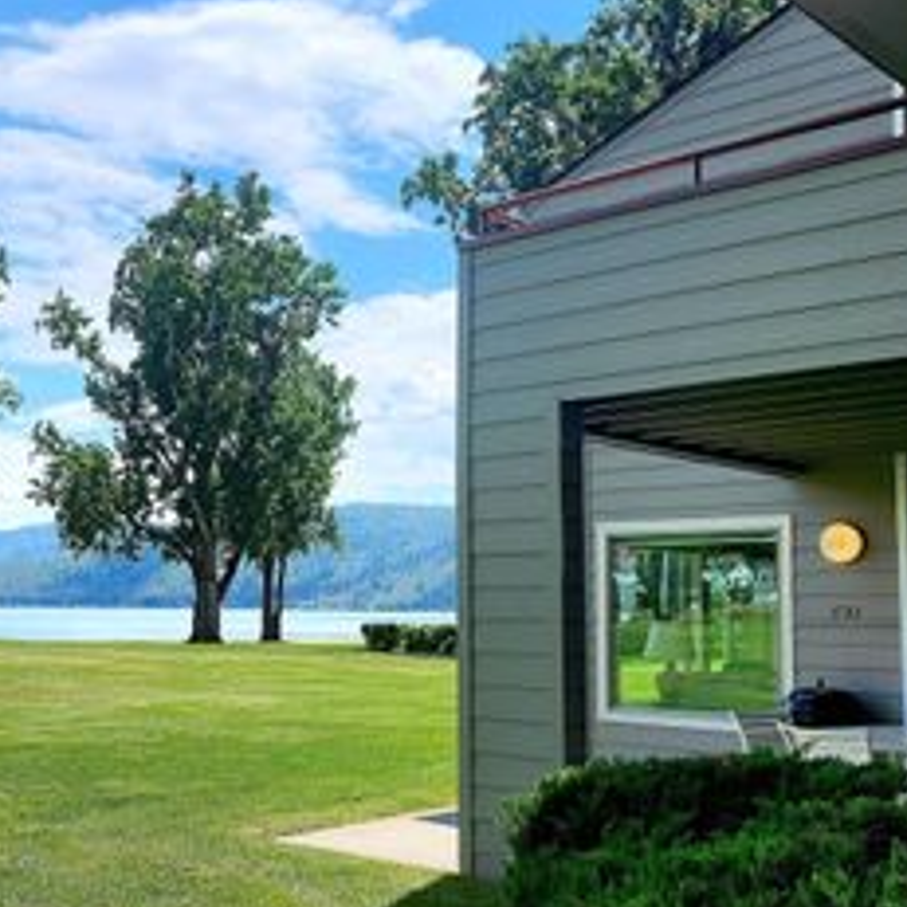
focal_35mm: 44
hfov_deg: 38.0
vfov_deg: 38.2
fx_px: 1304
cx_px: 310
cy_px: 528
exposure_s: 1/1667
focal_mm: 6.4
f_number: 1.8
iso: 12
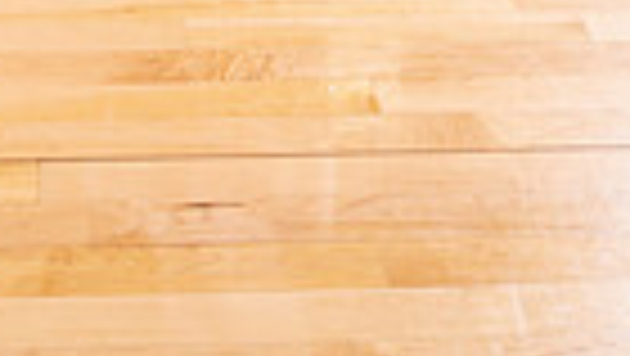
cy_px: -631
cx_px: 104
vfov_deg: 10.2
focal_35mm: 94
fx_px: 1571
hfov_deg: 22.3
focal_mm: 28
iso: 100
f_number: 6.3
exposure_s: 1/125
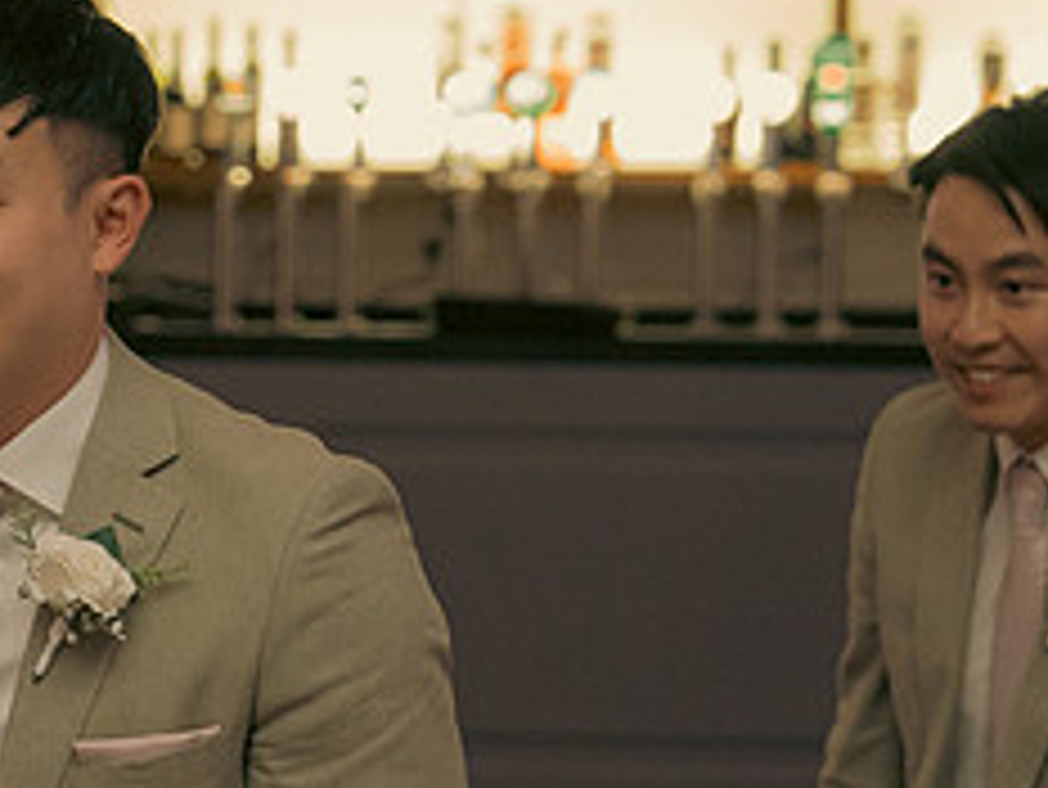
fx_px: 6603
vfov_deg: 6.8
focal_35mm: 218
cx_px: -76
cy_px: 696
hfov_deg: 9.0
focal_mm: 61
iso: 2500
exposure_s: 1/160
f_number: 3.5
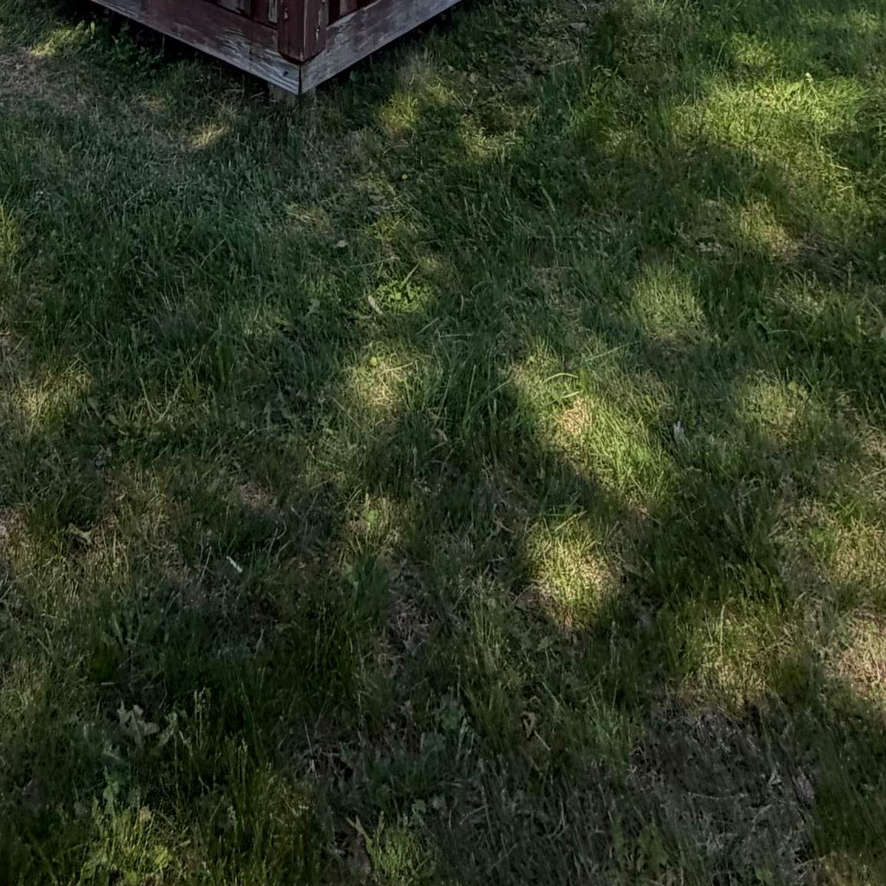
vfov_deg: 27.3
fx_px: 1245
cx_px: 252
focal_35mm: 43
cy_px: -440
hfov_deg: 38.4
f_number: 2.2
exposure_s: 1/717
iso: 40
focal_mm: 2.22
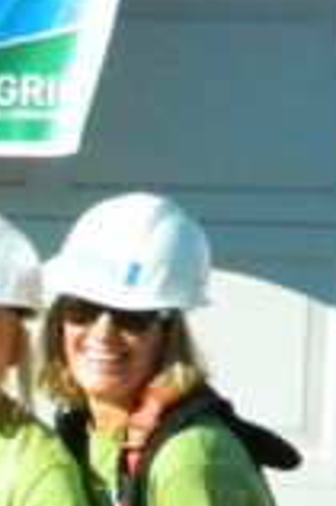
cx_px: -538
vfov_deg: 11.5
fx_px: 2483
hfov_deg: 7.2
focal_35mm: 177
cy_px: 490
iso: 800
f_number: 9.4
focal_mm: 6.2
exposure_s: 1/1000
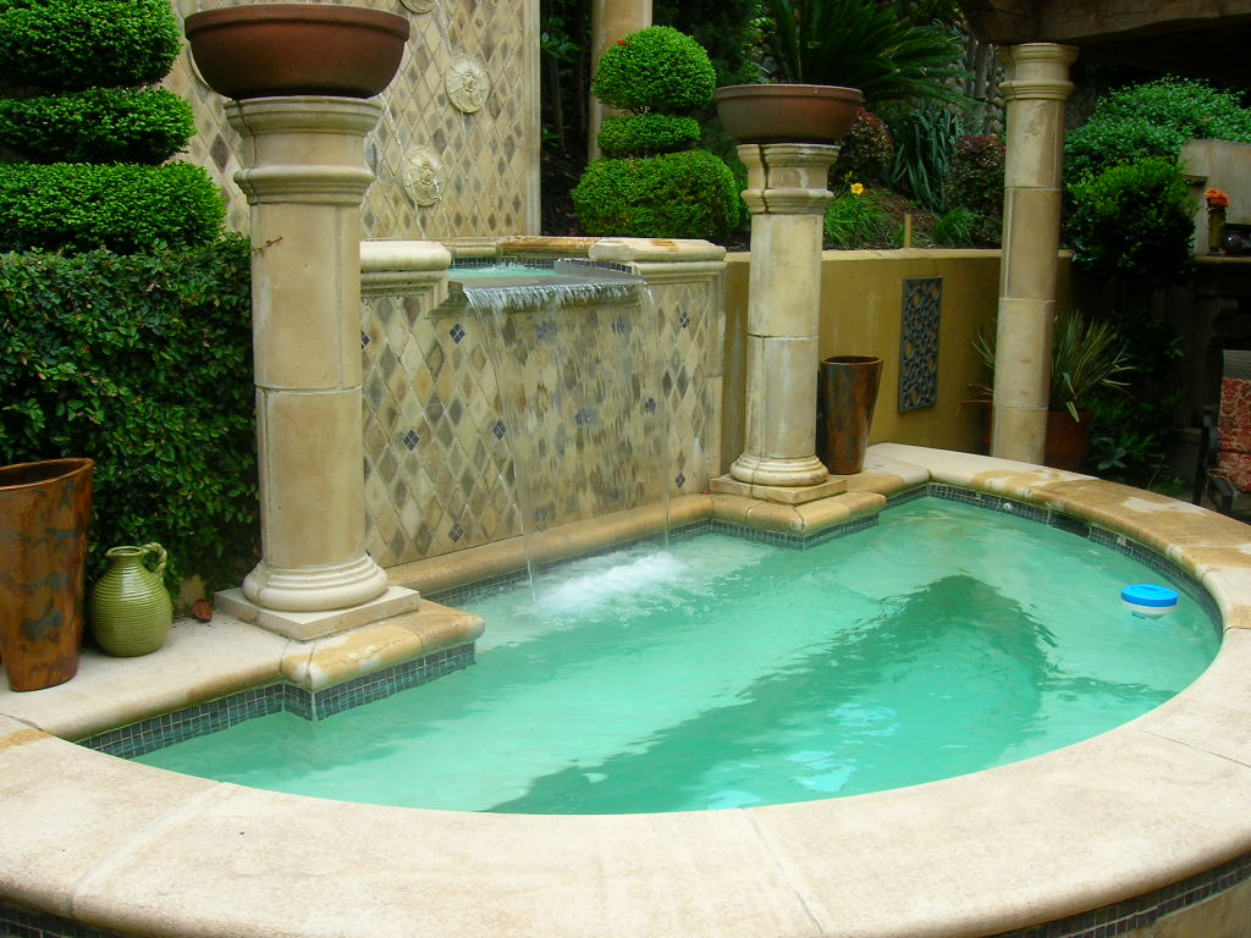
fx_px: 1229
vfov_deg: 41.8
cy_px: 469
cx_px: 626
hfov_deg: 54.0
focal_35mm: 34
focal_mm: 5.7
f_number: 4.9
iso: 50
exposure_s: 1/110
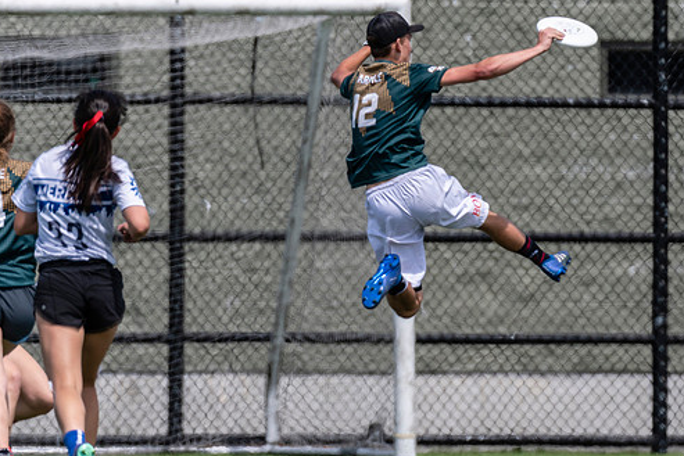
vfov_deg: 1.3
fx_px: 19822
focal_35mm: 1043
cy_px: 267
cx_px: 491
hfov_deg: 2.0
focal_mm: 400
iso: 220
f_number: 4
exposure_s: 1/1600
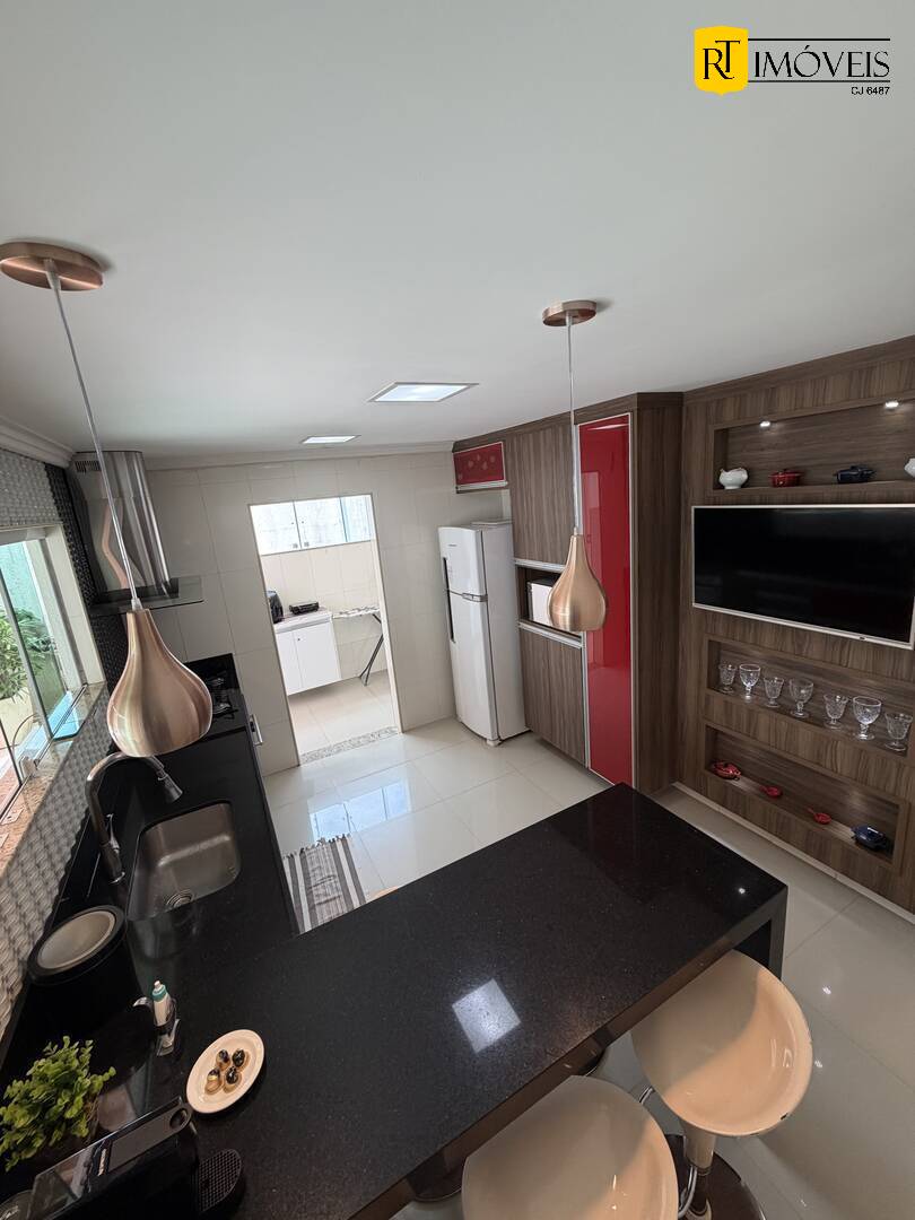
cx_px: 458
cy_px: 610
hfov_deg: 85.7
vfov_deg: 102.1
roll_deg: +5.5
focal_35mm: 14
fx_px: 493
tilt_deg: -13.8
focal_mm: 2.22
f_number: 2.2
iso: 160
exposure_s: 1/120
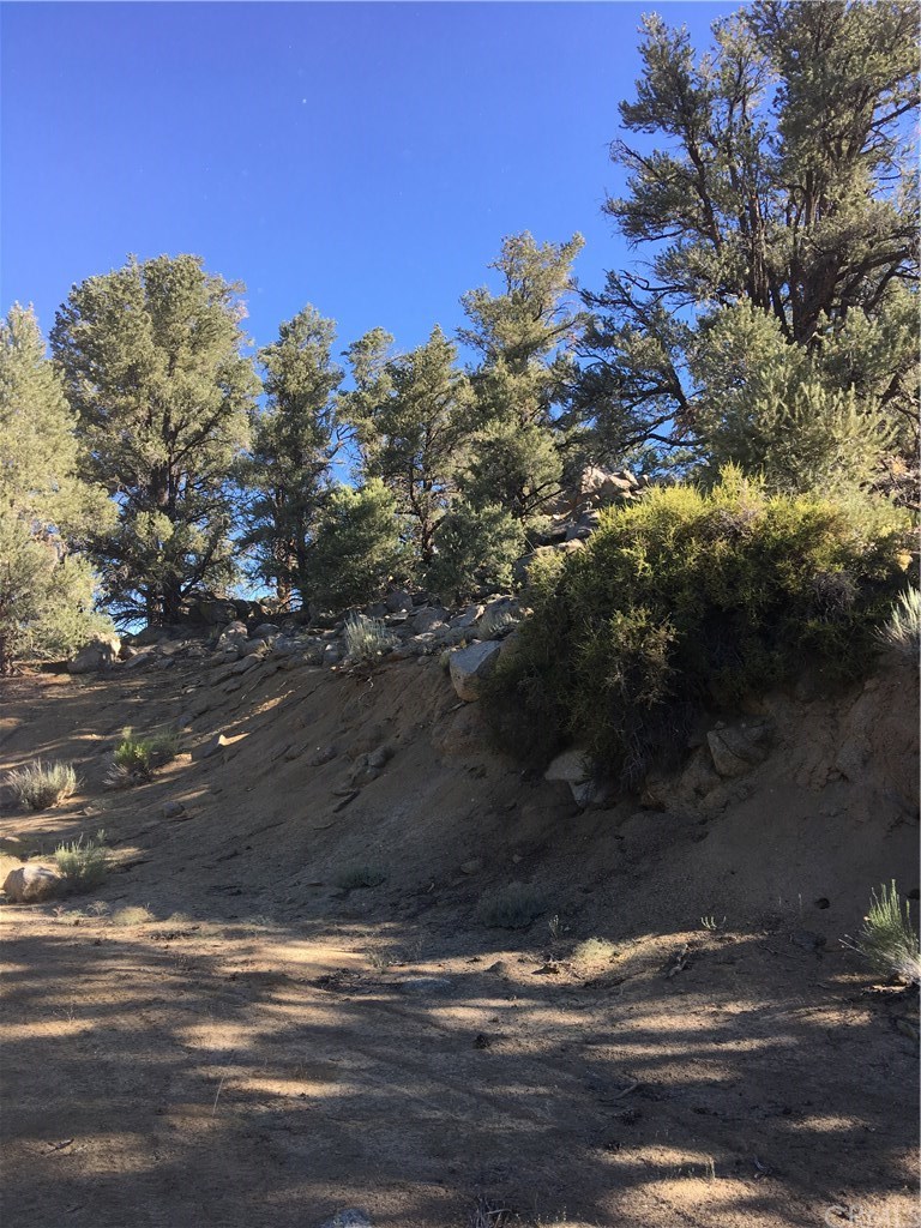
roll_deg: -1.1
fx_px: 1029
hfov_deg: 48.2
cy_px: 614
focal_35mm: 29
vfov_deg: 61.7
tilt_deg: +7.7
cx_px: 460
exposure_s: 1/411
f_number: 2.2
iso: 25
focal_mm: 4.15
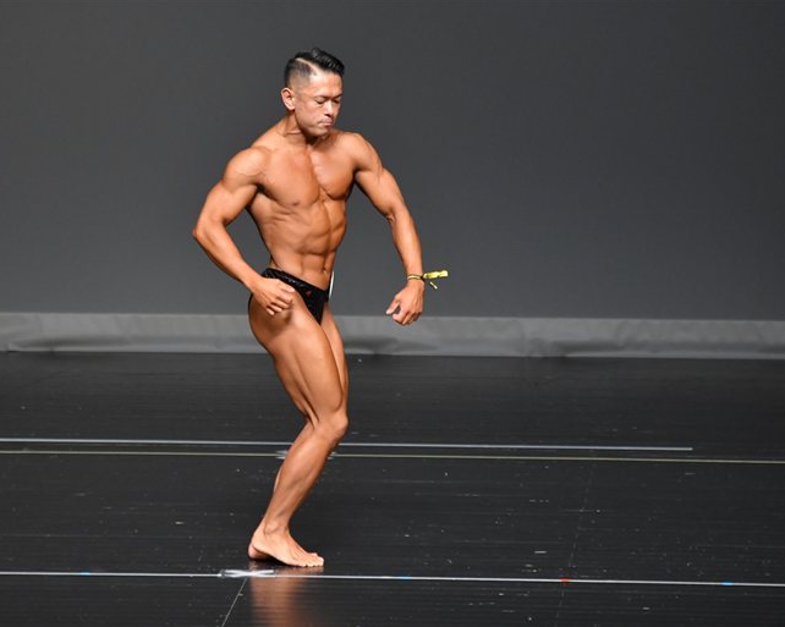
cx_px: 328
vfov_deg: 4.0
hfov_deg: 5.0
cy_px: 314
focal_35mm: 391
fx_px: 9080
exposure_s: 1/400
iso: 2500
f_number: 5.6
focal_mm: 230
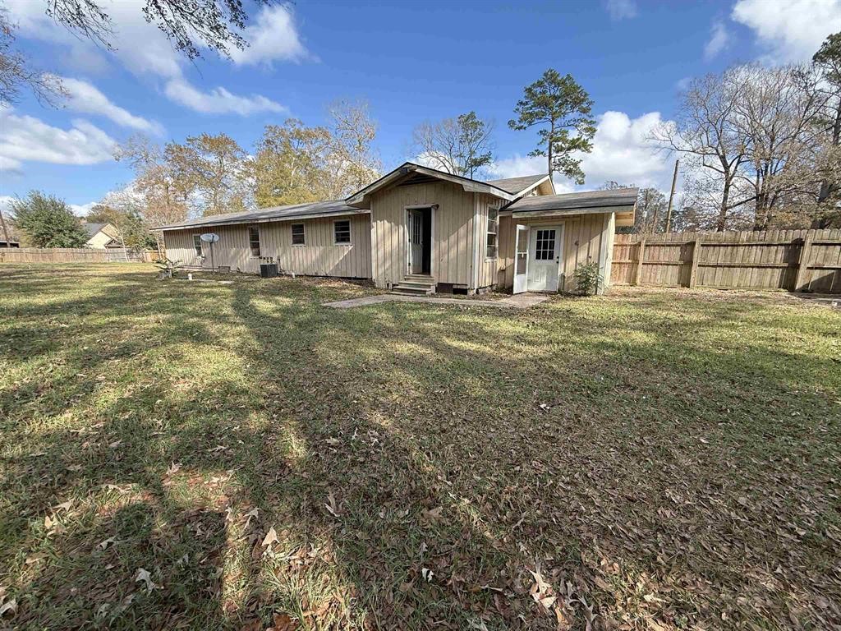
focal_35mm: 14
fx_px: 340
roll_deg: -0.8
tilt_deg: -9.5
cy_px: 316
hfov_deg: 102.1
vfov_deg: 85.7
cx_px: 420
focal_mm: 2.22
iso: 64
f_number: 2.2
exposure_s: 1/679
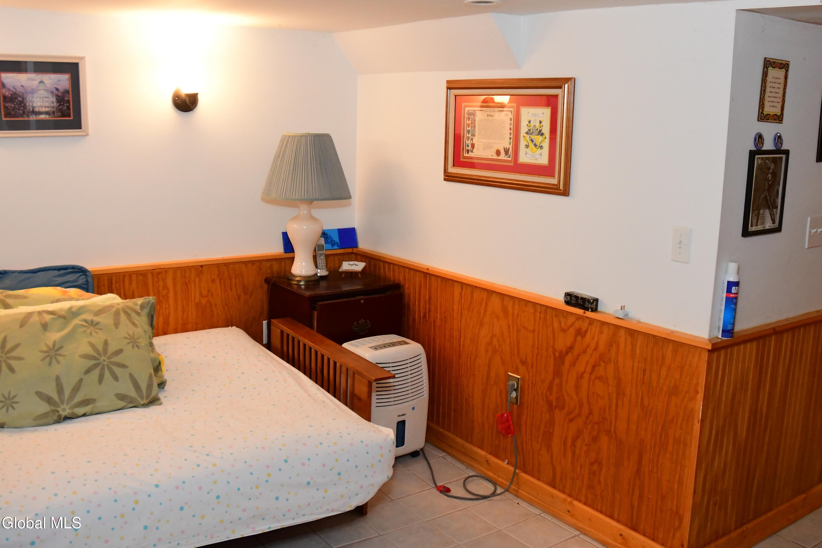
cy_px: 274
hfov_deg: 53.1
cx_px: 411
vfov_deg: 36.9
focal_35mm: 36
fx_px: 822
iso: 2000
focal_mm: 18
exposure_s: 1/160
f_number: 3.5
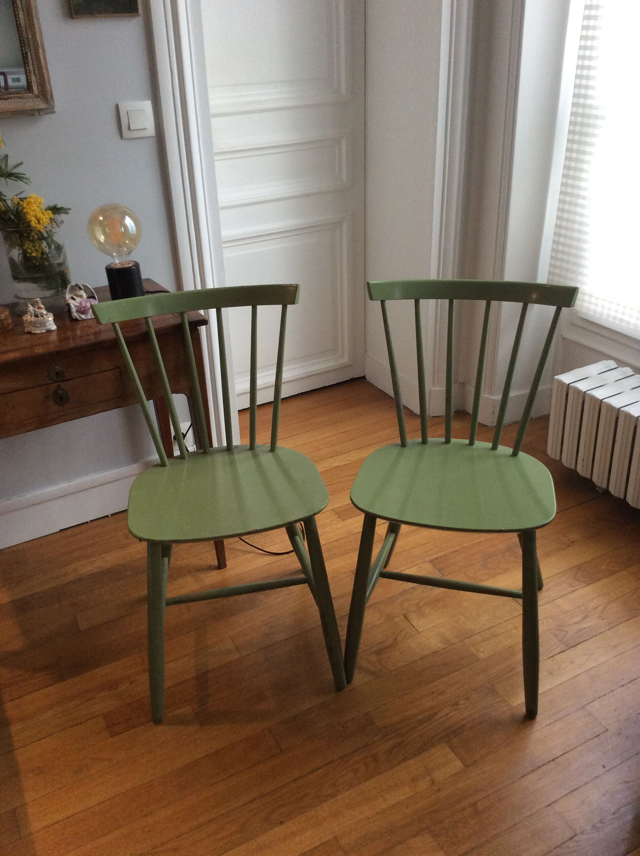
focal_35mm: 32
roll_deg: +0.8
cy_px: 428
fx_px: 791
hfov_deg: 44.1
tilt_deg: -27.6
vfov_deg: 56.9
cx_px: 320
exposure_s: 1/25
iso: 100
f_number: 2.4
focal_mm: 3.3
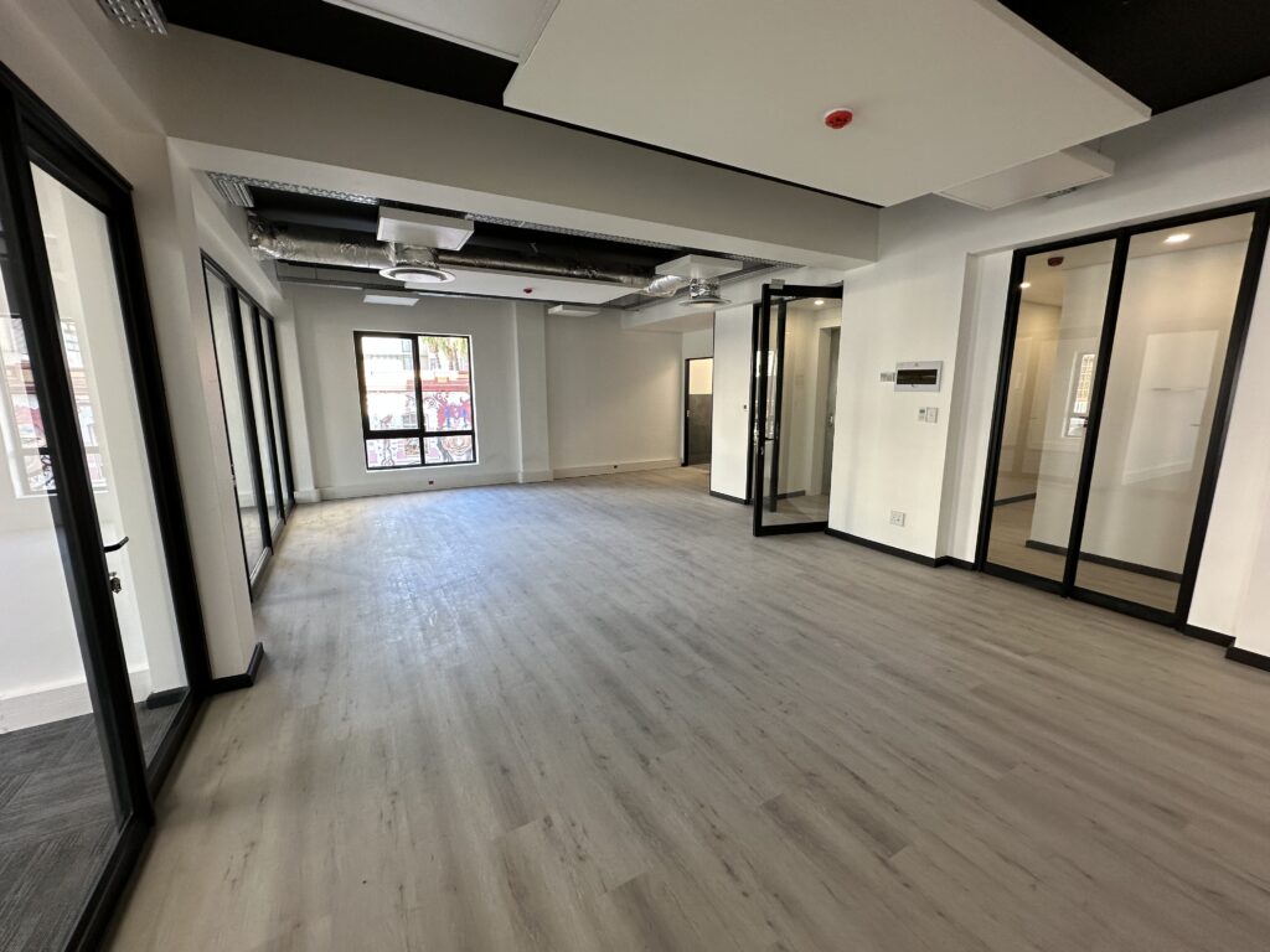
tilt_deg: -9.5
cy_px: 476
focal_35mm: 14
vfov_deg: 85.7
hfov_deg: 102.1
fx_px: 514
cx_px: 635
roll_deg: +0.2
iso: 100
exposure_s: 1/99
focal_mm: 2.22
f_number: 2.2
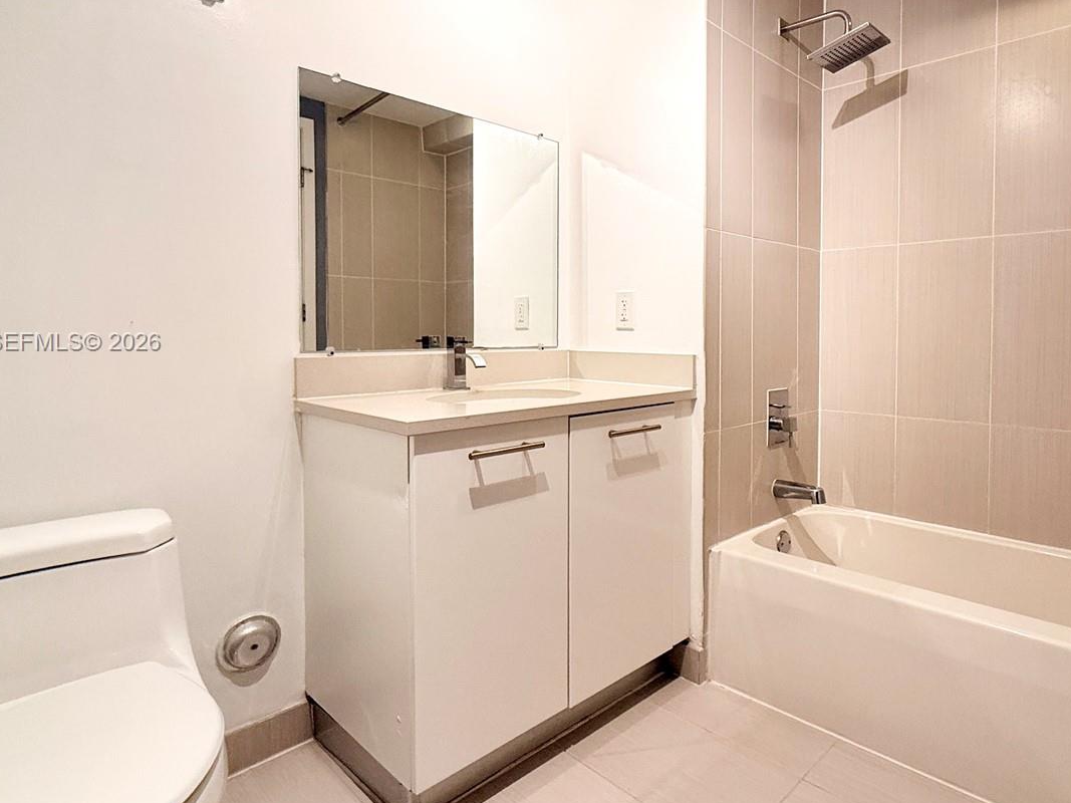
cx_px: 650
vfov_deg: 63.1
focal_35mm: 21
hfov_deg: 78.0
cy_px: 343
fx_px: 650
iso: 200
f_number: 2.2
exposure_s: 1/120
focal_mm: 2.22
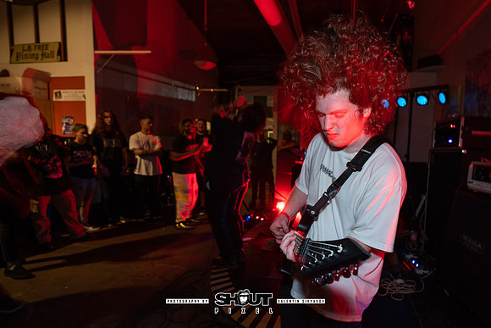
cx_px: 313
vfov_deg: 67.0
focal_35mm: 18
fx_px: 247
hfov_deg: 87.4
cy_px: 171
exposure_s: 1/13
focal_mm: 14
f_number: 2.8
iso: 400
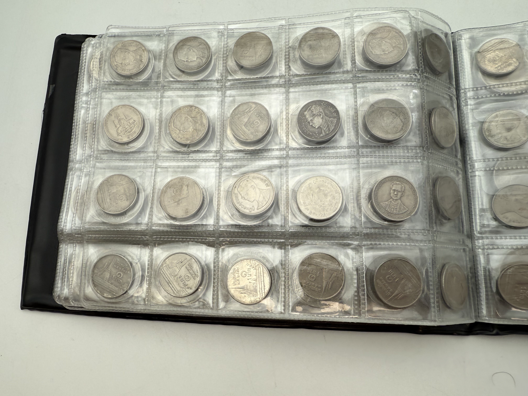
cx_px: 264
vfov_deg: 56.8
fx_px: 366
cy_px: 198
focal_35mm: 24
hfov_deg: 71.6
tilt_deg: -80.7
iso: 40
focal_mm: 2.22
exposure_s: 1/251
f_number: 2.2
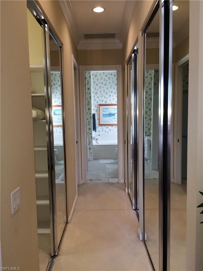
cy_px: 136
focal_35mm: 29
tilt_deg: -5.8
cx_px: 102
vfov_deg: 61.7
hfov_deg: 48.2
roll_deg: +0.8
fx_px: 227
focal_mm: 4.15
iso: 40
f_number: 2.2
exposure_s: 1/30
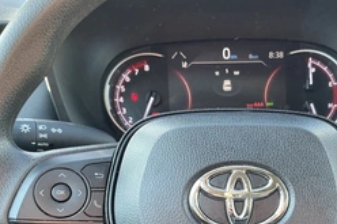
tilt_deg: -27.9
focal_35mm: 47
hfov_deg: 41.2
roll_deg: +1.5
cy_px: 202
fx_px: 440
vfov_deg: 27.6
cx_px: 232
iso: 125
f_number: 1.8
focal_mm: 3
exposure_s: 1/60
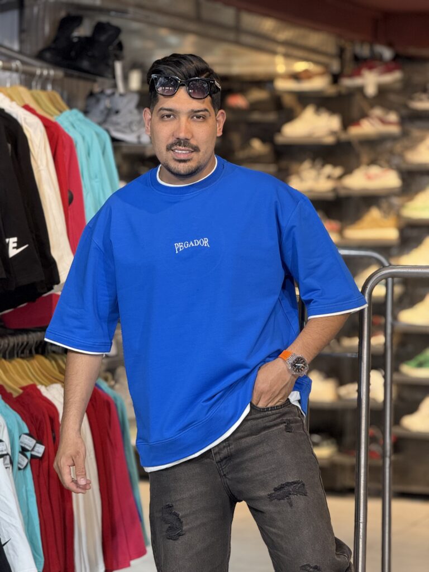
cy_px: 286
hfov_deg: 12.3
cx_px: 214
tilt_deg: -2.0
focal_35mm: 120
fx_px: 1983
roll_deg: -1.9
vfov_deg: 16.4
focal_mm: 15.66
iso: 320
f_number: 2.8
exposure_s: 1/100
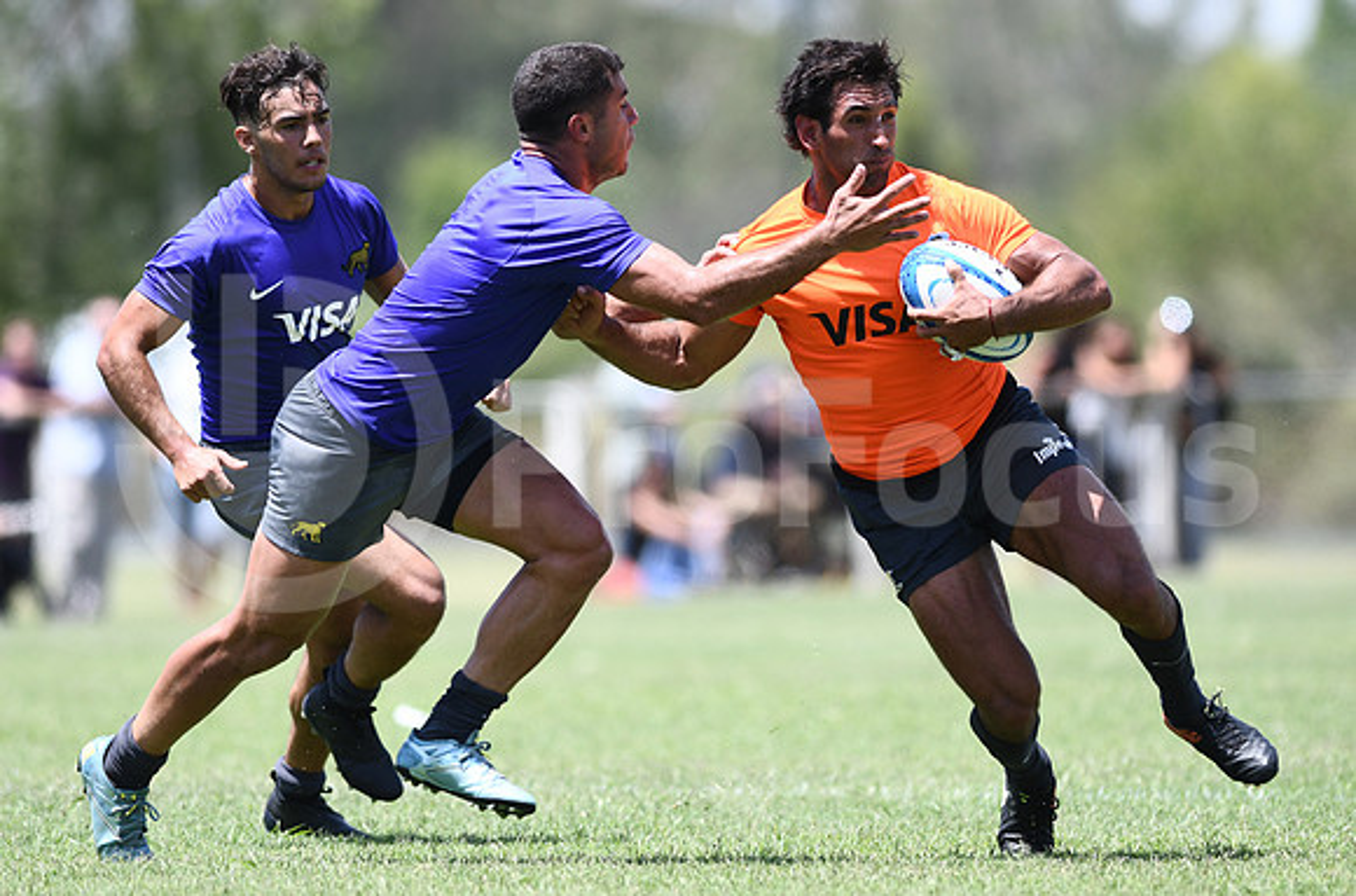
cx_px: 678
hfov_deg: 4.6
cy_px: 448
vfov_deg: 3.0
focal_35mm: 450
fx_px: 16899
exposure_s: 1/2500
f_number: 2.8
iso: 250
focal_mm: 300
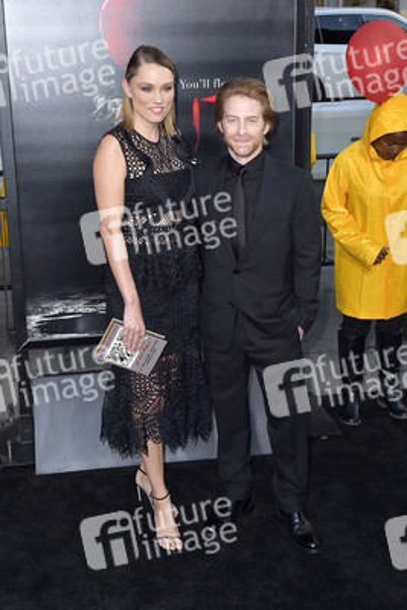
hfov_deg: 29.9
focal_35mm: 45
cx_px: 204
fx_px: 762
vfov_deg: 43.6
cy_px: 305
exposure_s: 1/250
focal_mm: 45
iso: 640
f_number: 6.3
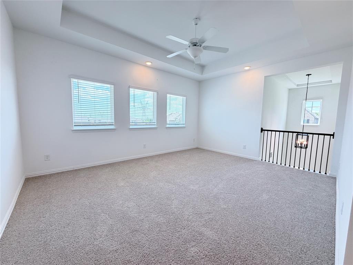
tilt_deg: -7.2
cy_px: 132
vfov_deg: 85.7
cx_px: 176
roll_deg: -0.5
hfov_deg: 102.1
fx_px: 143
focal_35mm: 14
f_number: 2.2
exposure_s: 1/120
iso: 125
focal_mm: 2.22
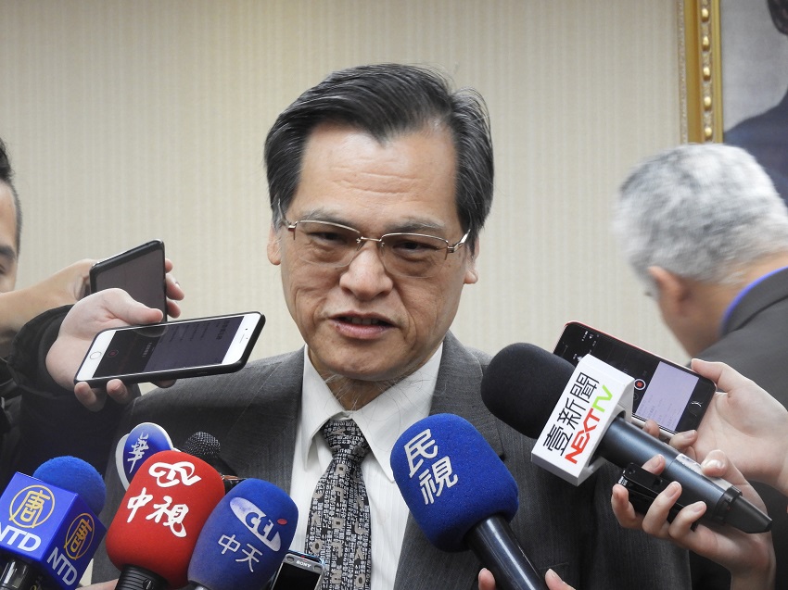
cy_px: 295
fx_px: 4552
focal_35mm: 200
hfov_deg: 9.9
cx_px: 394
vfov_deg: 7.4
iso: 400
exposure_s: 1/30
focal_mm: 35.8
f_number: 5.3
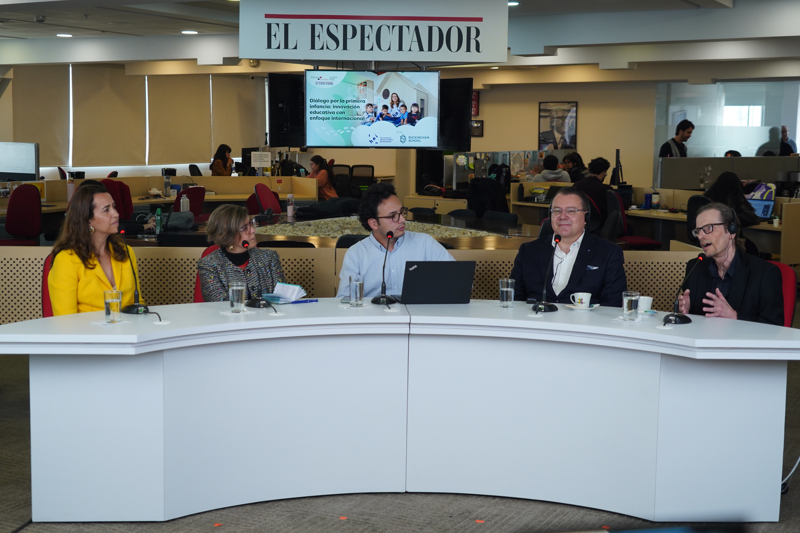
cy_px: 266
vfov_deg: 28.6
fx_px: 1044
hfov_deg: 41.9
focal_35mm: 47
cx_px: 400
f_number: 5
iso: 1250
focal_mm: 47
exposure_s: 1/200
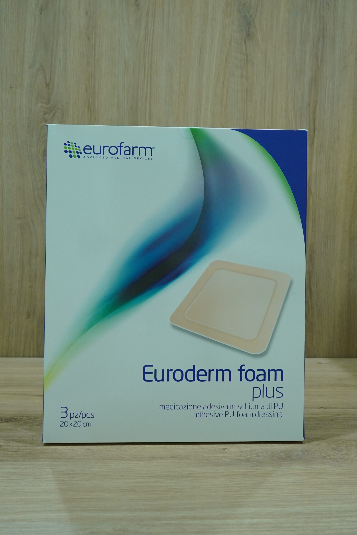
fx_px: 535
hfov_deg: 36.9
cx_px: 178
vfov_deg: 53.1
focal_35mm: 36
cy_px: 268
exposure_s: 1/100
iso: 2000
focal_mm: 24
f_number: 6.3
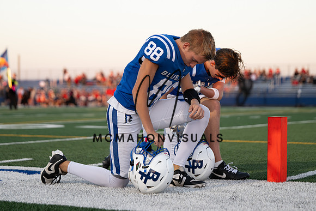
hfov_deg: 21.2
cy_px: 89
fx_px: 844
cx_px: 164
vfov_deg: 14.2
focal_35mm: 96
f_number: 2.8
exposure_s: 1/1250
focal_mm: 83
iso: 1000
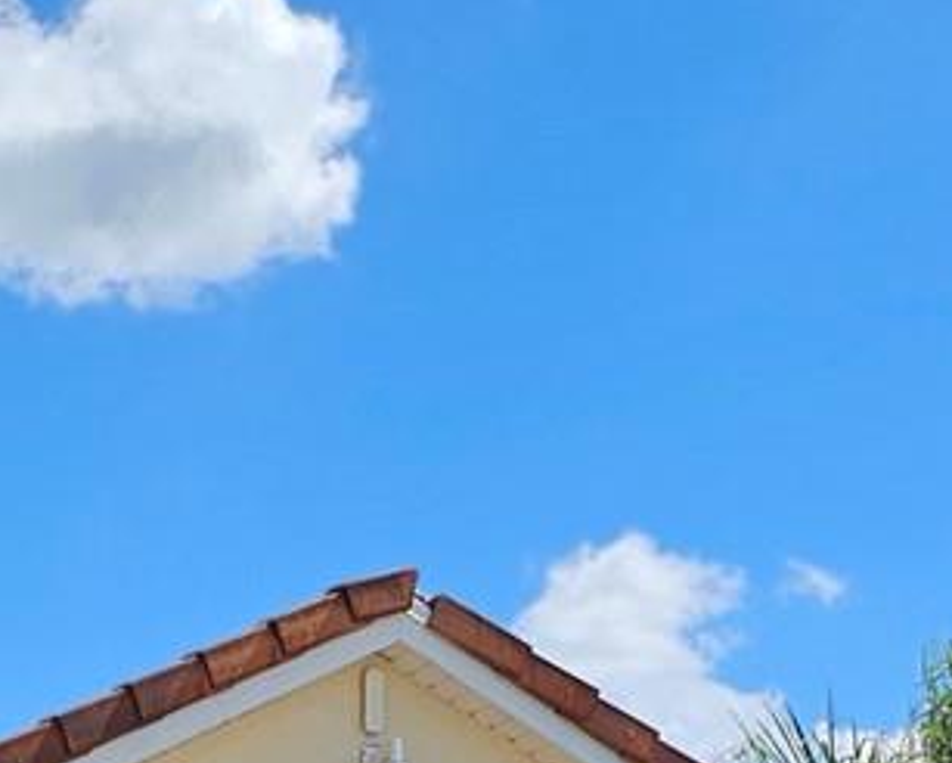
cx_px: -6
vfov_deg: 12.6
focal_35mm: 117
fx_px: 3299
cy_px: 1135
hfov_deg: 16.1
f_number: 1.7
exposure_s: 1/919
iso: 10
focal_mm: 6.3
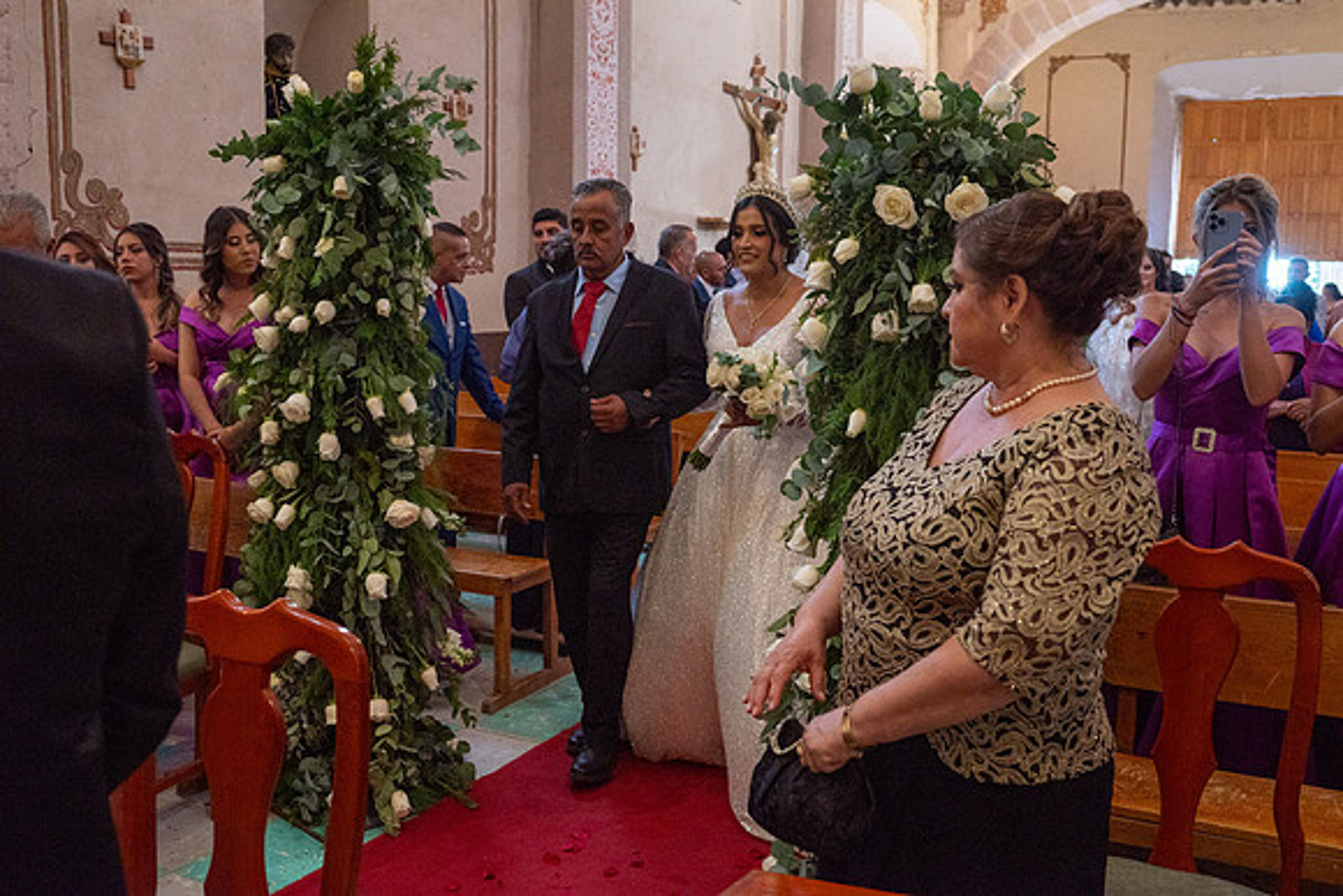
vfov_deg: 37.9
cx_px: 672
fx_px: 1306
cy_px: 448
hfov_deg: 54.4
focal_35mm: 35
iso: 2500
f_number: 5
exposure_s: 1/125
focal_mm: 35
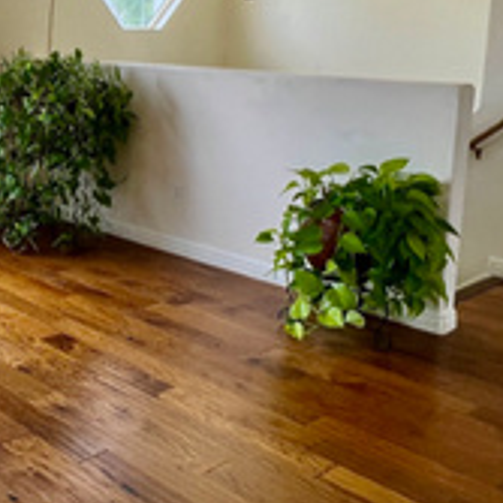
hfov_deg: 33.7
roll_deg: +0.2
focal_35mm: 44
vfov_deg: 37.5
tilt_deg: -8.7
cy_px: 136
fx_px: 723
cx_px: -42
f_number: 1.8
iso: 32
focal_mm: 1.57
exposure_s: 1/230
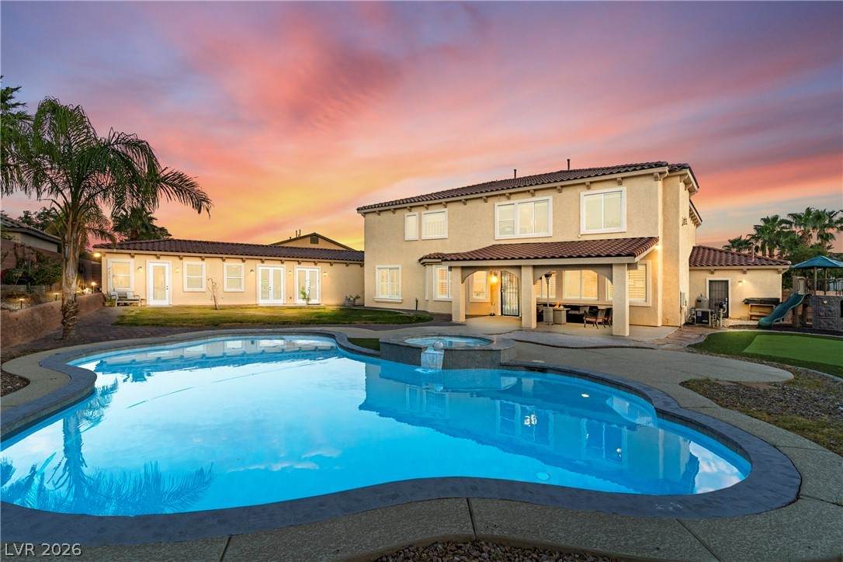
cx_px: 422
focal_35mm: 17
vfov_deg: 70.4
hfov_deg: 93.3
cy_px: 281
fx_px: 398
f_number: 8
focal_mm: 17
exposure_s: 1/6
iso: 400
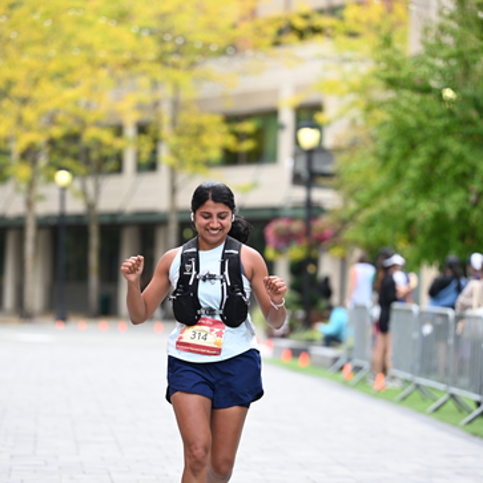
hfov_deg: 10.9
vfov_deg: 10.9
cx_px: 243
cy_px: 262
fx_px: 2542
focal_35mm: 161
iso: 640
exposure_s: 1/2000
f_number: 2.8
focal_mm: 125
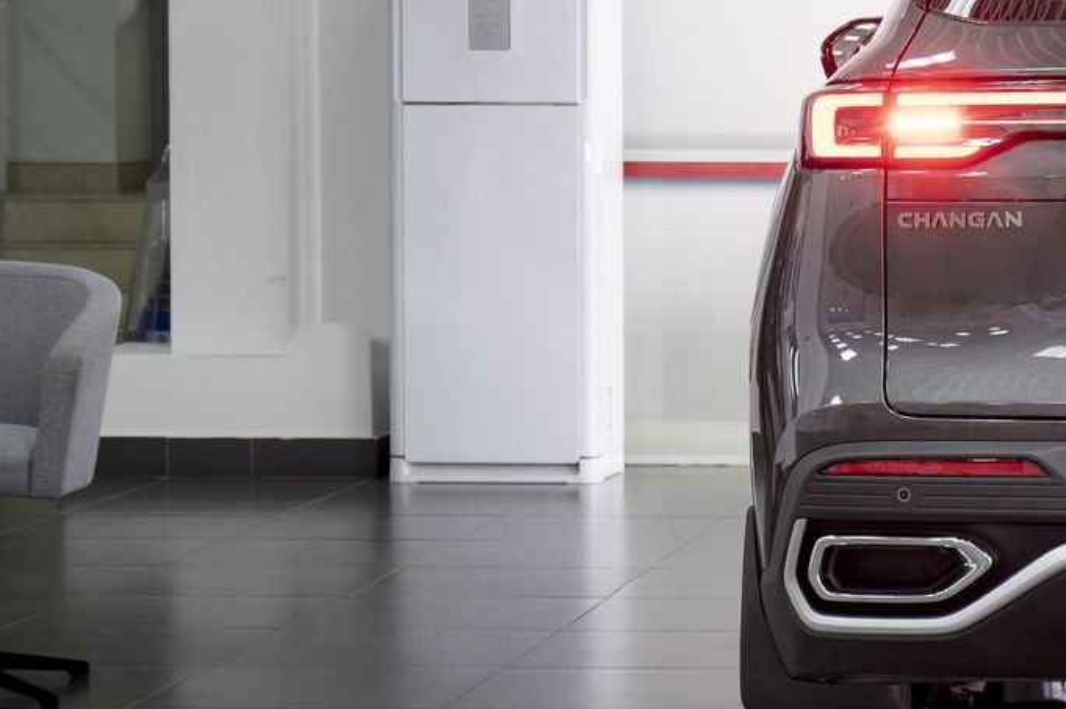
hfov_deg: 14.0
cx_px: 1388
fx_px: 4172
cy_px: 284
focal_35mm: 141
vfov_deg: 9.7
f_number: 5.6
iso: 800
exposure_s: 1/30
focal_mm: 50
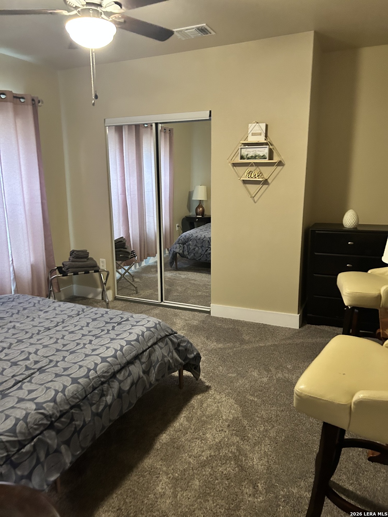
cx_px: 194
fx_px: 389
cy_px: 258
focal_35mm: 26
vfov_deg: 67.3
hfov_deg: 53.1
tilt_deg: -9.6
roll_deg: -1.6
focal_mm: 5.7
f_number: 1.5
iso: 500
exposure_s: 1/30
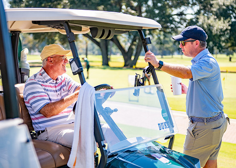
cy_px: 80
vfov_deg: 19.5
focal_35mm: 73
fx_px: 490
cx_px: 119
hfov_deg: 27.1
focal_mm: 60
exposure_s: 1/2500
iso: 400
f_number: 2.8
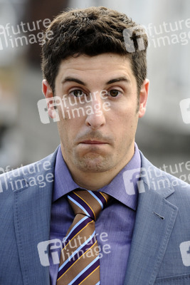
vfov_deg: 6.9
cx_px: 95
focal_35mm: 300
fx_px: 2373
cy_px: 142
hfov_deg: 4.6
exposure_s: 1/200
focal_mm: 200
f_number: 5.6
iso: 320
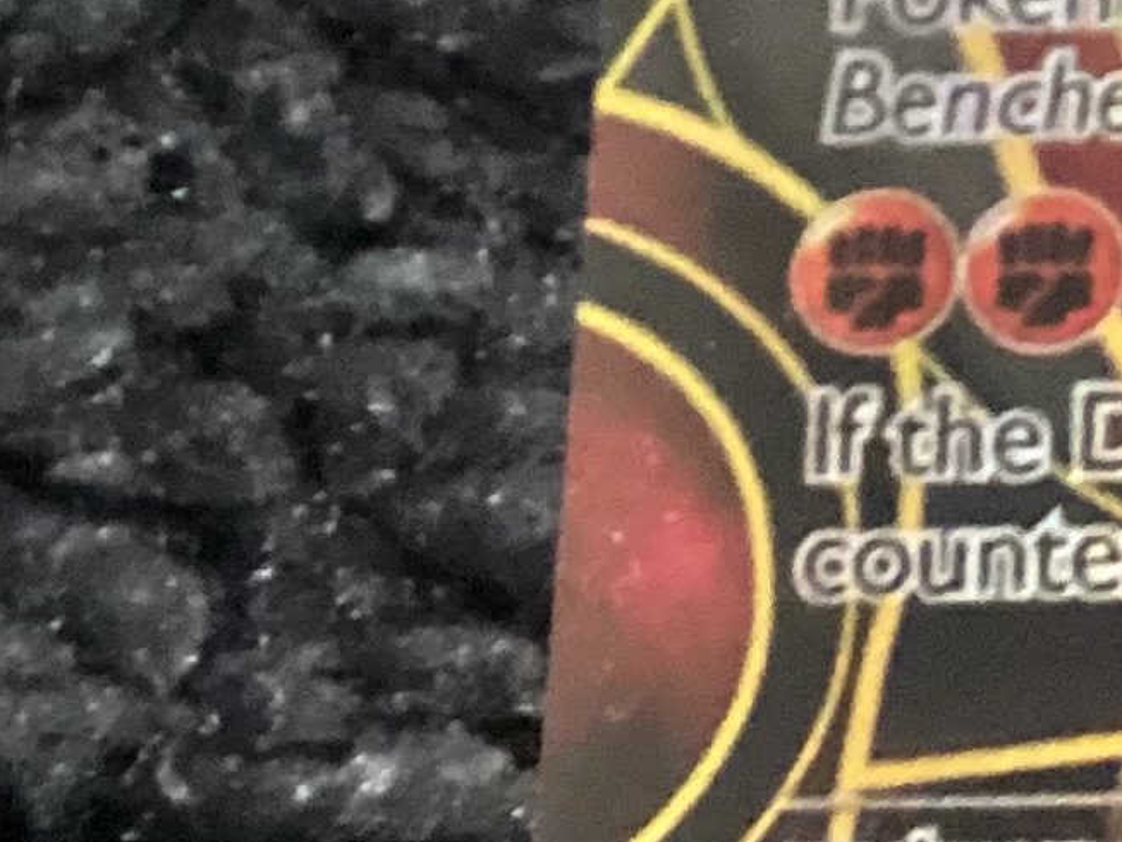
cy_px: -438
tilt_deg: -67.2
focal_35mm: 155
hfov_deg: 12.2
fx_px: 5025
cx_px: 1591
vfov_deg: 9.3
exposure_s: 1/17
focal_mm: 3.3
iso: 800
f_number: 2.4
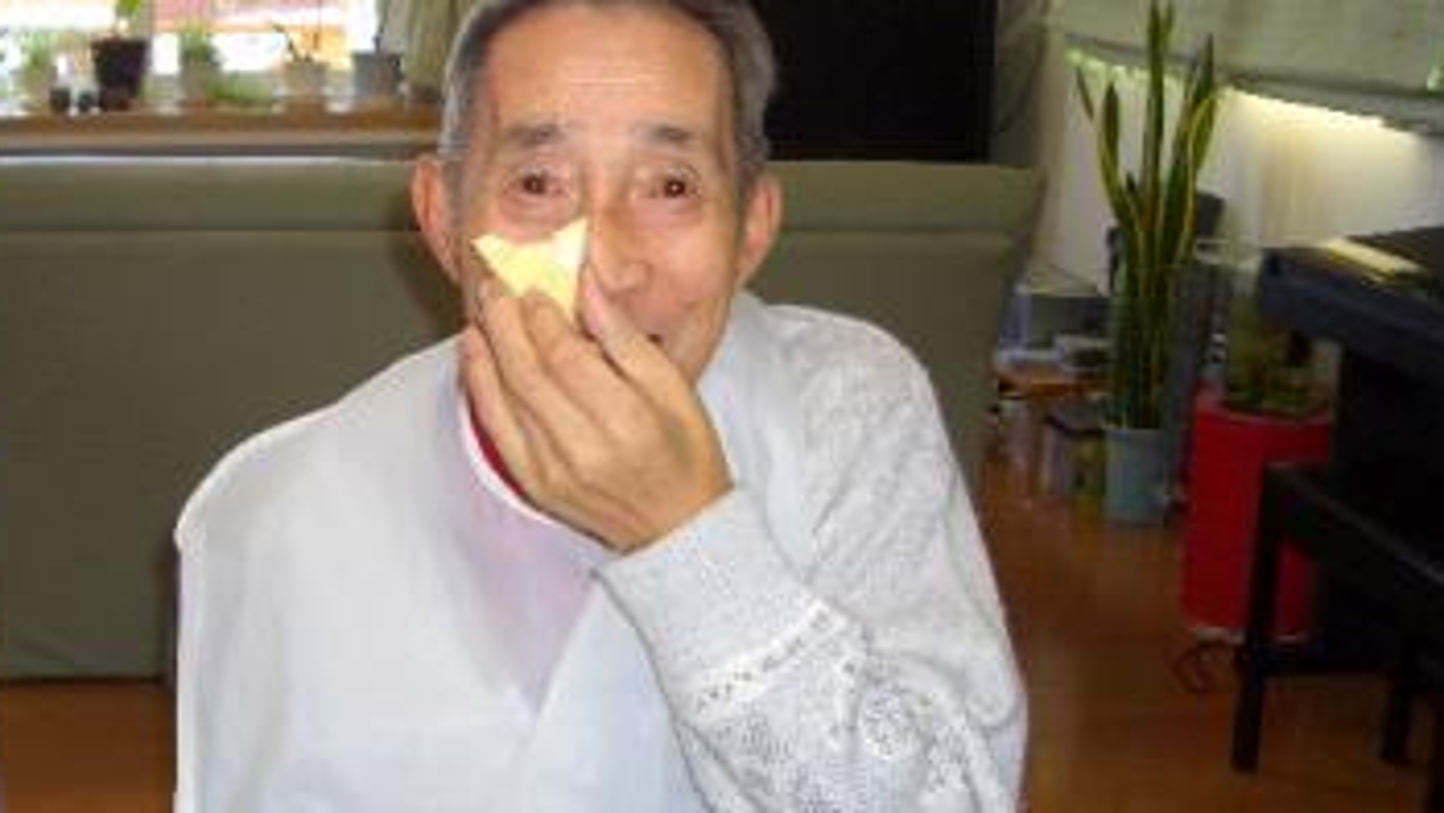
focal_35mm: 49
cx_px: 606
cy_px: 398
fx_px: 1876
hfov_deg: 42.0
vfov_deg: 24.4
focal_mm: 5.8
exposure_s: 1/60
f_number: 2.6
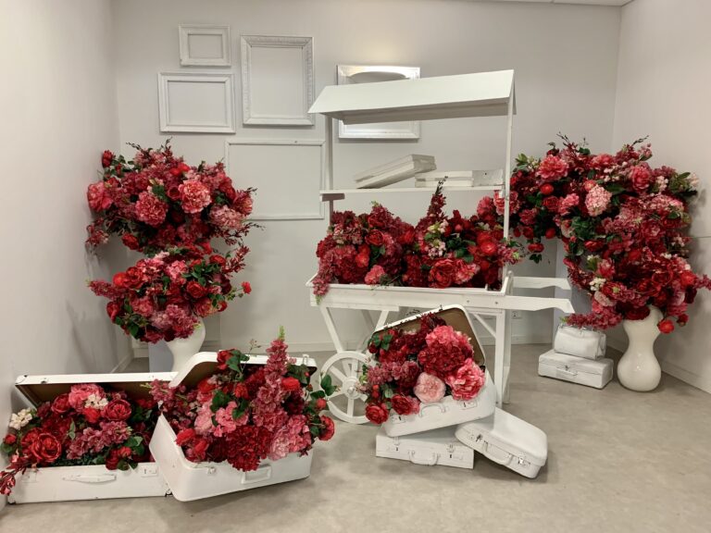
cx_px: 356
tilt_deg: -8.4
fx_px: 534
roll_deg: -0.2
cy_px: 266
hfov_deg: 67.3
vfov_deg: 53.1
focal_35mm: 26
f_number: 1.8
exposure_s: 1/50
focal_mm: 4.25
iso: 200
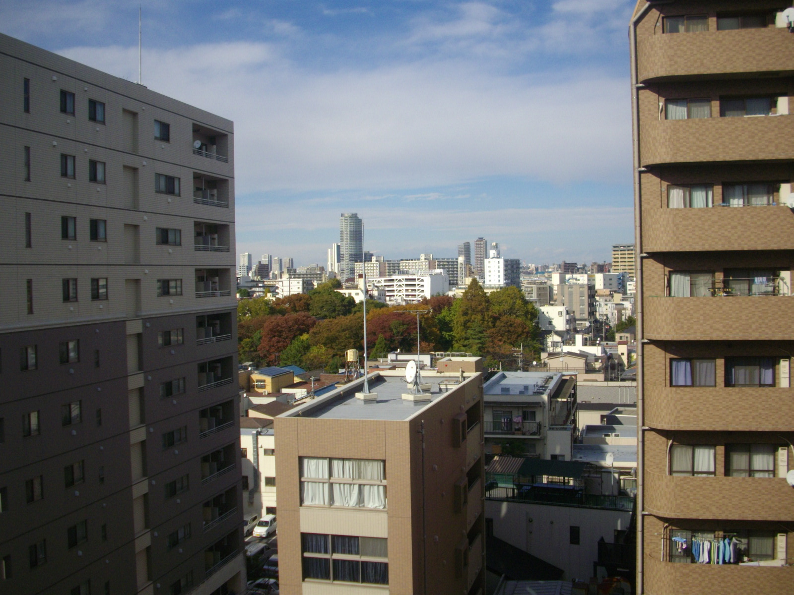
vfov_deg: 38.7
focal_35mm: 37
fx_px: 849
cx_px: 397
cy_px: 298
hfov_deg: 50.1
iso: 100
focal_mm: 6.2
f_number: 5.6
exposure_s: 1/500
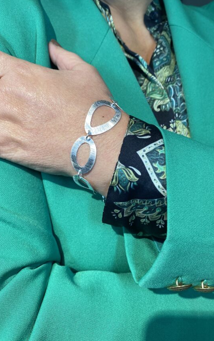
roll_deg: -0.9
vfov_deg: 66.5
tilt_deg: -19.3
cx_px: 116
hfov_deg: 44.5
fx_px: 261
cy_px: 169
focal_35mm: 28
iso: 64
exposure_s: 1/100
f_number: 1.8
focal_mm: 4.25
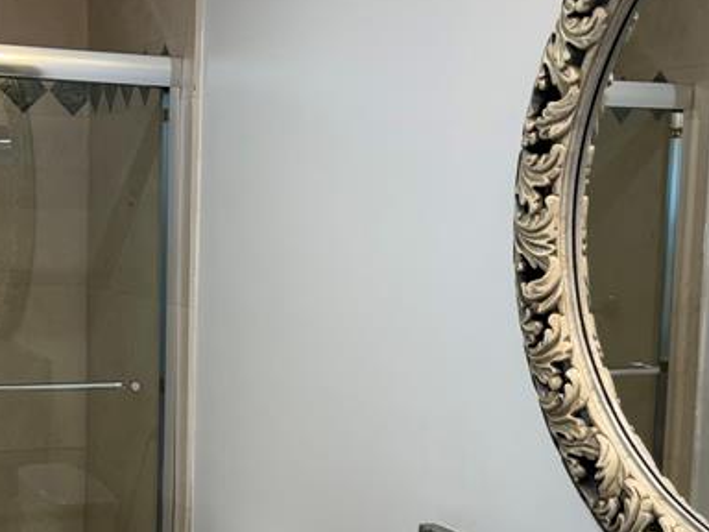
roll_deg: -1.5
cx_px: 210
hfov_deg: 29.9
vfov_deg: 22.9
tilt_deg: -5.6
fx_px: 1311
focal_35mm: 64
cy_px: 342
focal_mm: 6.76
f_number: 1.78
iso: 80
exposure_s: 1/120
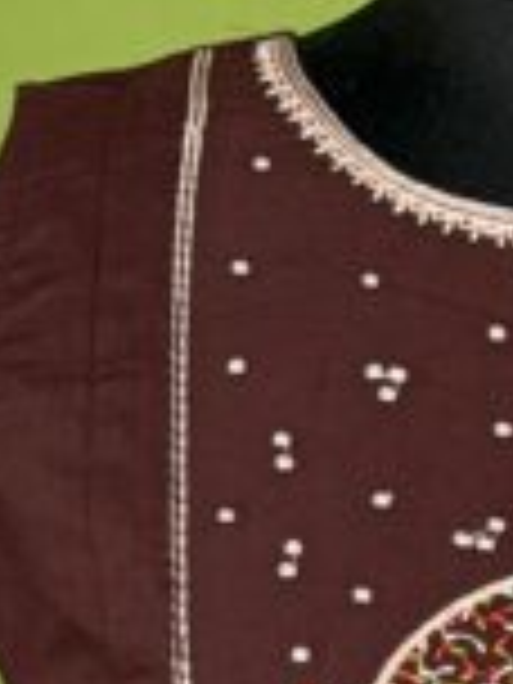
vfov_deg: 7.5
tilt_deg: -8.0
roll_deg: +0.3
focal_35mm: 252
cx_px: 540
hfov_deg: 5.9
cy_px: 1364
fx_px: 4979
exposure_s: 1/60
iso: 125
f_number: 1.78
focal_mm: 6.76
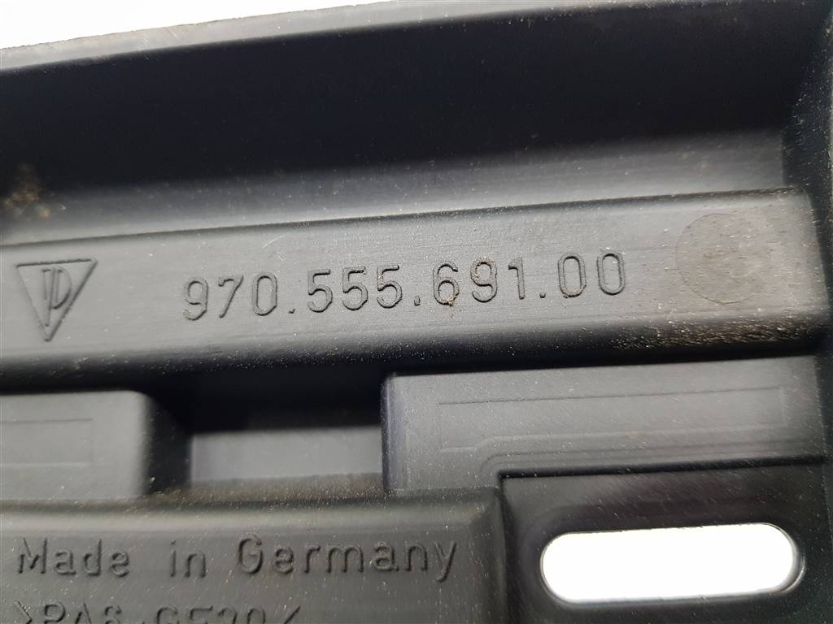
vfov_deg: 53.1
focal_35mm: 26
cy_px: 312
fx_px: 626
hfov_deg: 67.3
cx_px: 416
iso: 320
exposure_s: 1/50
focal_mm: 4.2
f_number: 1.7
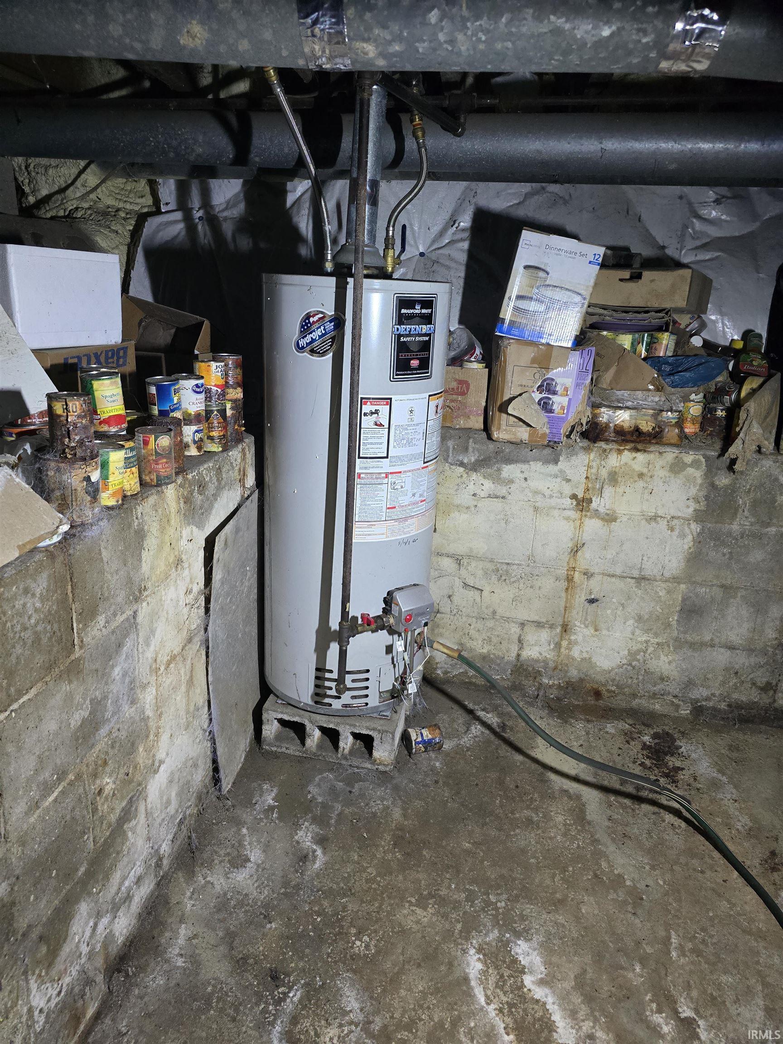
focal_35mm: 23
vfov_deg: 73.9
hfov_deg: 58.9
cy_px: 522
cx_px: 392
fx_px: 694
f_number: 1.7
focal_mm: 6.3
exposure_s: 1/60
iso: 640
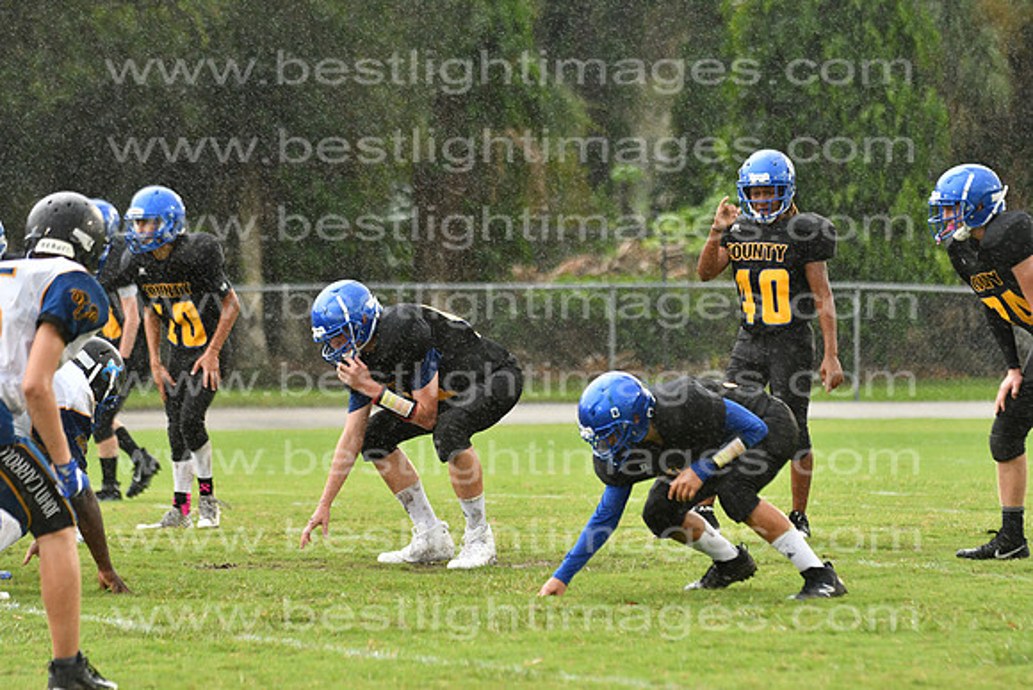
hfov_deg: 9.8
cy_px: 345
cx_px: 516
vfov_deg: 6.5
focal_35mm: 210
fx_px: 6027
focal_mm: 140
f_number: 3.5
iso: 1000
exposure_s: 1/800
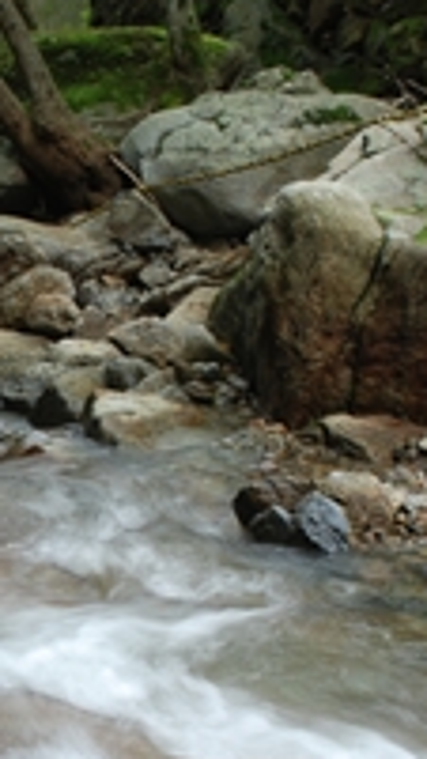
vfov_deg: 22.6
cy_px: 523
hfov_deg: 12.6
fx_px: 1893
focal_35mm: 94
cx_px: -60
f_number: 13
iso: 100
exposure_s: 1/3
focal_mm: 24
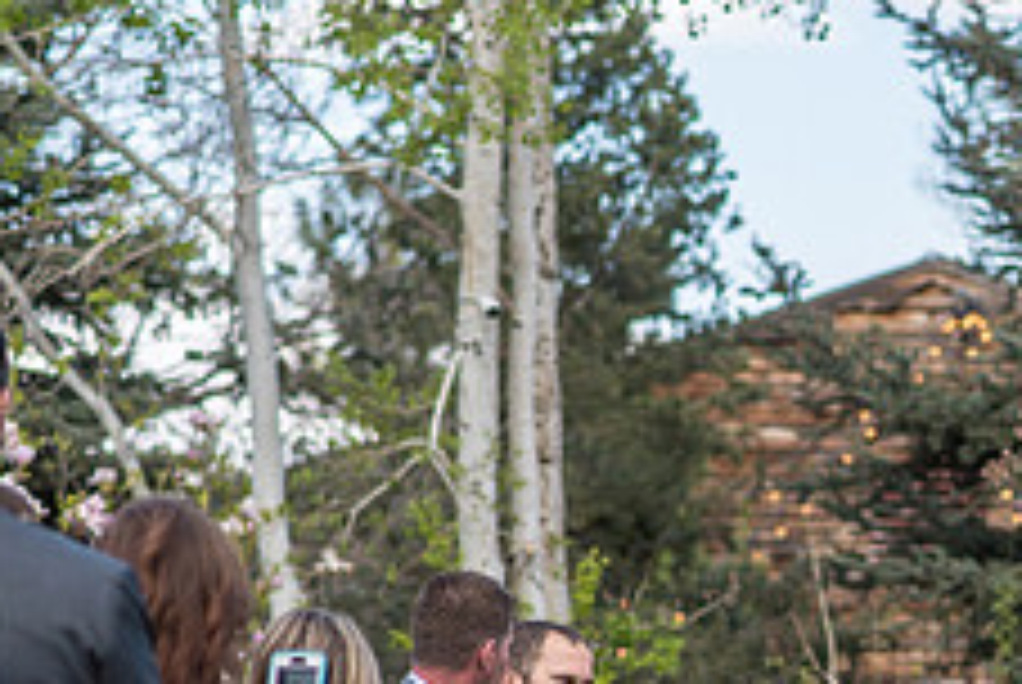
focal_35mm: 217
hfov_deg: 9.3
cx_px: 1256
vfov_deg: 6.3
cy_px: 817
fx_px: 6168
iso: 100
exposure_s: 1/640
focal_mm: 85
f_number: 2.8
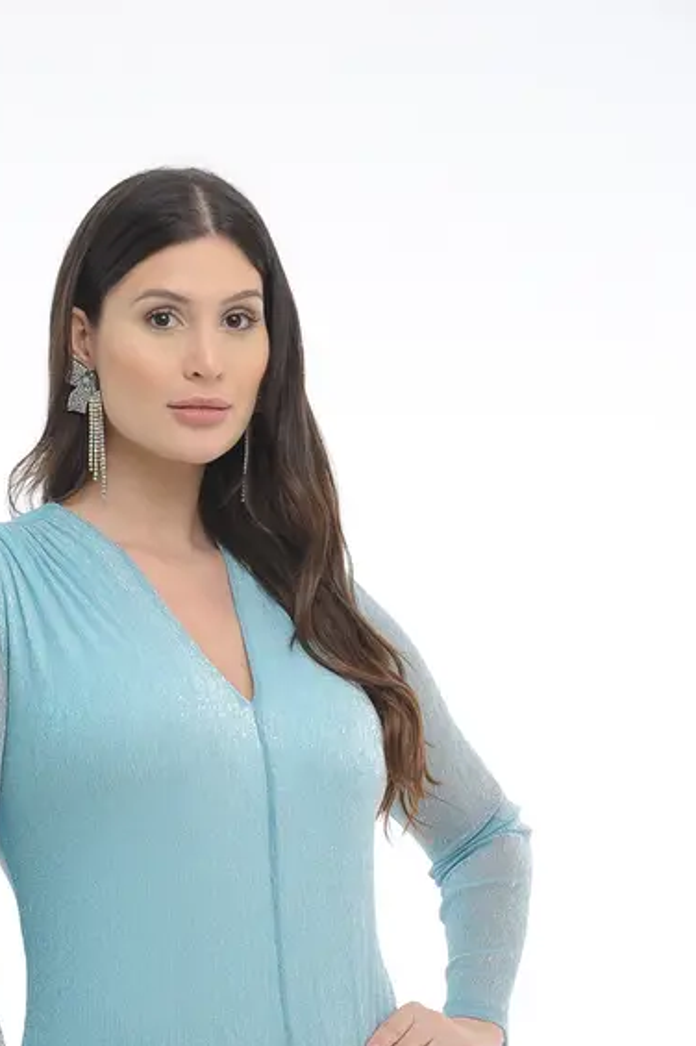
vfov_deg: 8.3
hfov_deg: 5.6
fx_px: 7171
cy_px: 789
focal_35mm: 247
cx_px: 203
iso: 200
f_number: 9
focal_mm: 155
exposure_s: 1/160
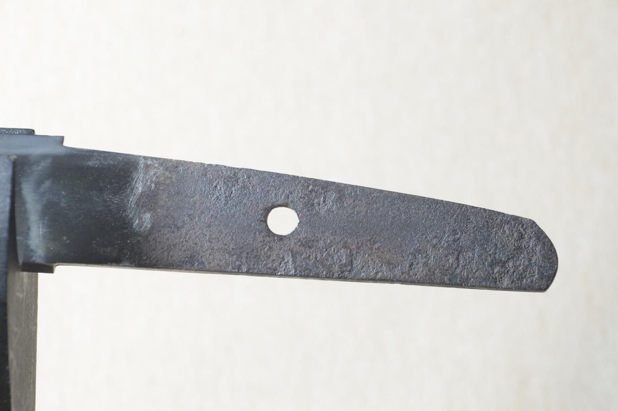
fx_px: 2573
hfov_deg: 13.7
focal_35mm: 150
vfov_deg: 9.1
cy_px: 206
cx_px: 309
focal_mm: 100
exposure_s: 1/1.6
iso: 400
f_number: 11
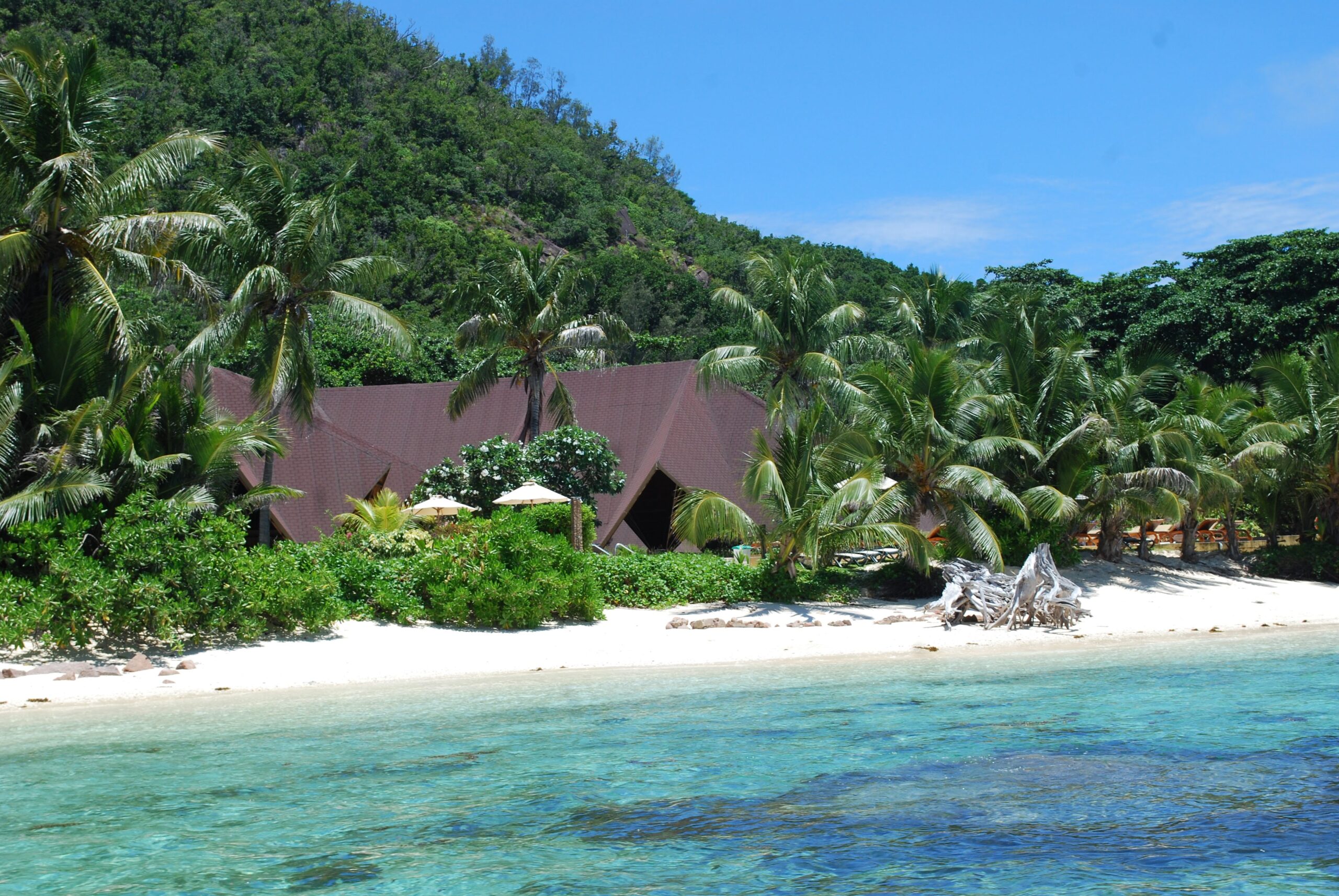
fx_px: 2123
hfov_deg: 35.0
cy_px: 448
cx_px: 670
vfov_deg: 23.8
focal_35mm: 57
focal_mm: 38
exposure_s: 1/250
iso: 200
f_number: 10
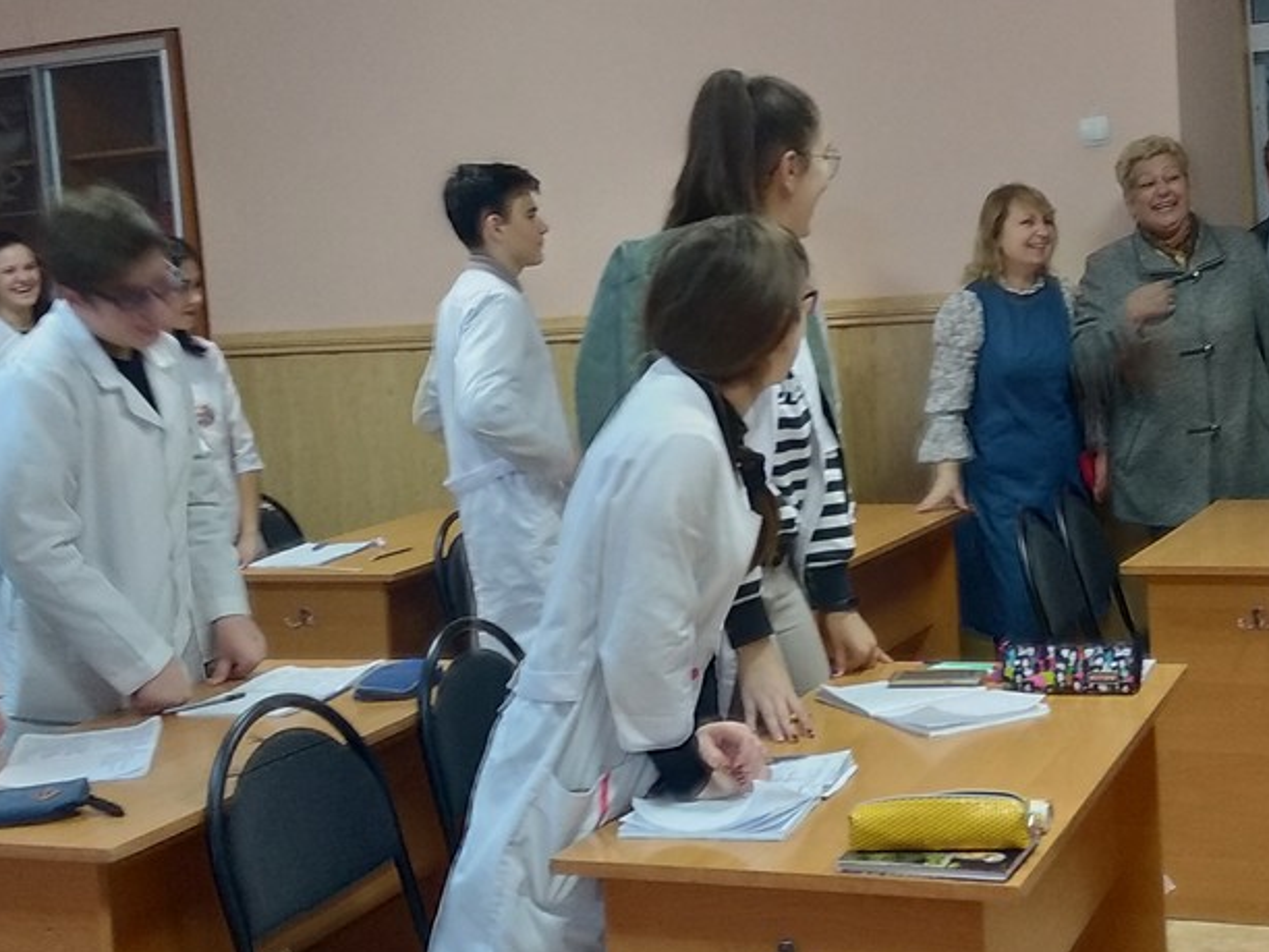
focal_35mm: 51
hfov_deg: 37.3
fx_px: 1870
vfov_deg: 28.5
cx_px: 778
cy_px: 419
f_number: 2.2
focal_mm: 3.81
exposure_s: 1/25
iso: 1000
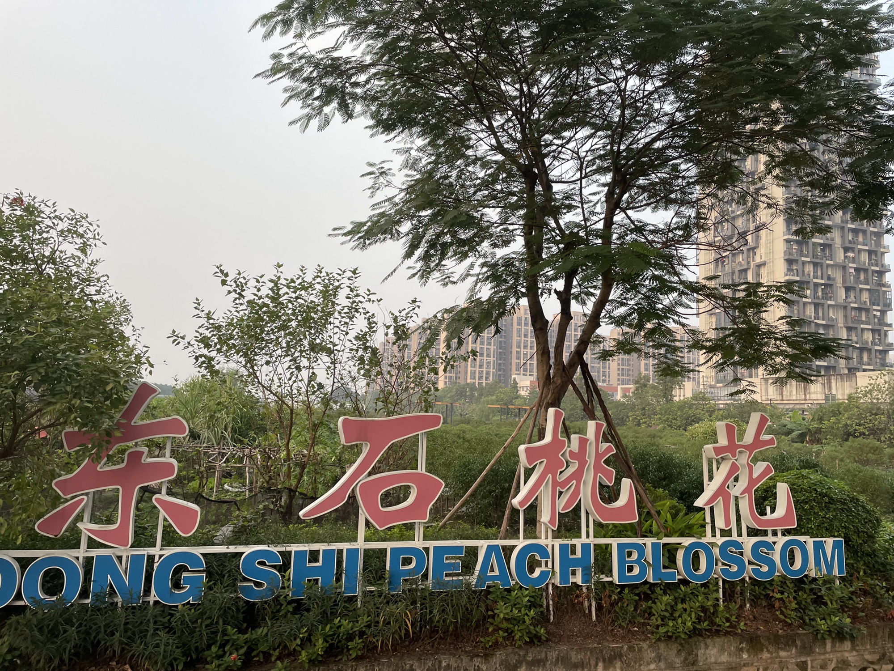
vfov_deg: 53.1
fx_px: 671
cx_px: 447
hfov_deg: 67.3
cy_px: 336
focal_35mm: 26
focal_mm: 4.2
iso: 32
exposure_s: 1/356
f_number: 1.6
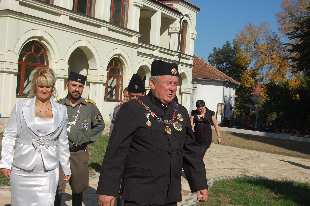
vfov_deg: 26.4
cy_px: 103
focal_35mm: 51
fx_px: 439
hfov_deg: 38.9
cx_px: 155
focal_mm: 34
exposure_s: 1/400
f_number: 10
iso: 200
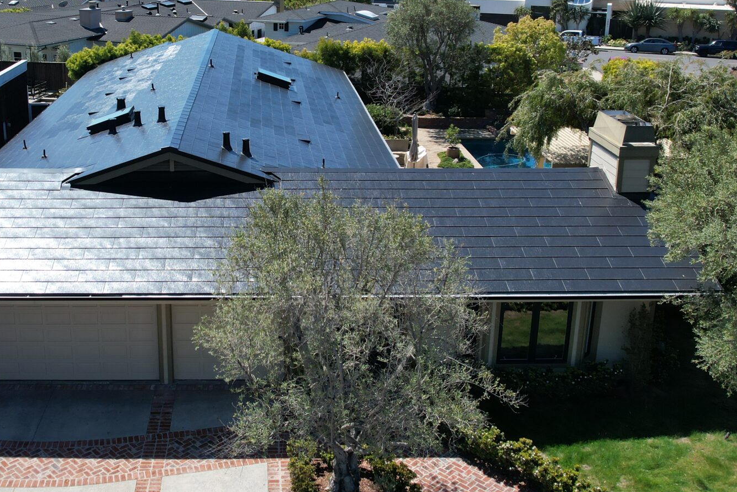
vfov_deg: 31.7
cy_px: 181
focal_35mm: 42
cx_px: 265
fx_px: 860
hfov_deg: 45.9
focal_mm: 8.38
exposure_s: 1/2000
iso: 100
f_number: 2.8
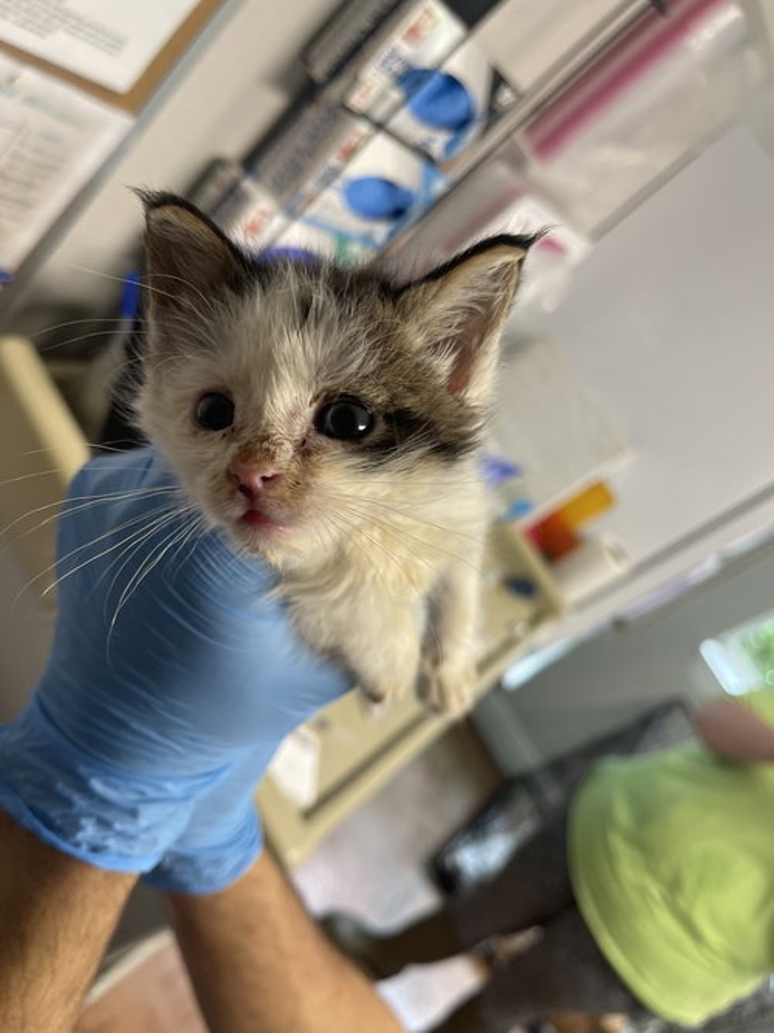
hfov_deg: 54.9
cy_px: 516
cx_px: 387
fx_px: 746
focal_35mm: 25
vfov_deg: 69.4
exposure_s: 1/60
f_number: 1.6
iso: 64
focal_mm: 5.1
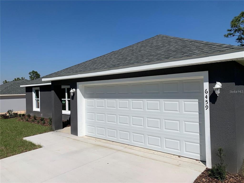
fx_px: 183
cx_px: 122
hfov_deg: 67.3
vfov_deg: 53.1
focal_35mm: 26
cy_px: 92
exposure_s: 1/5405
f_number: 1.8
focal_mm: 4.25
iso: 25
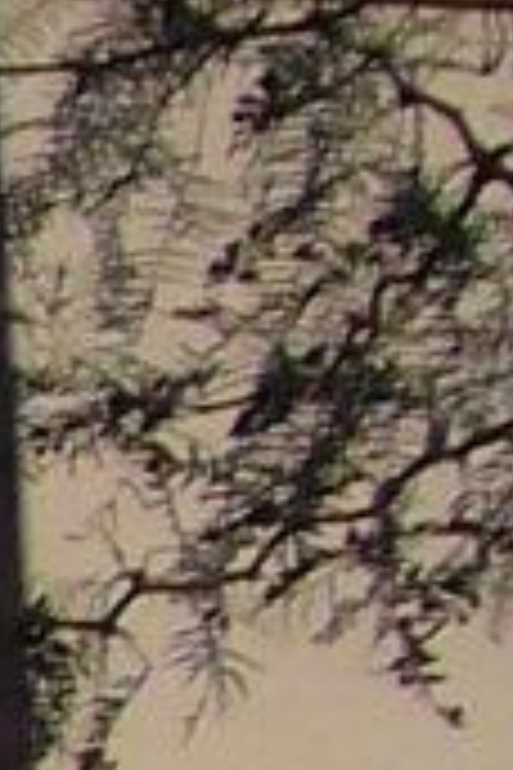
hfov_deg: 3.5
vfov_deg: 5.8
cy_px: 1837
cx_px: -2506
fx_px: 7267
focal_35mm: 340
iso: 80
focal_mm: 4.6
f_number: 5.6
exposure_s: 1/500
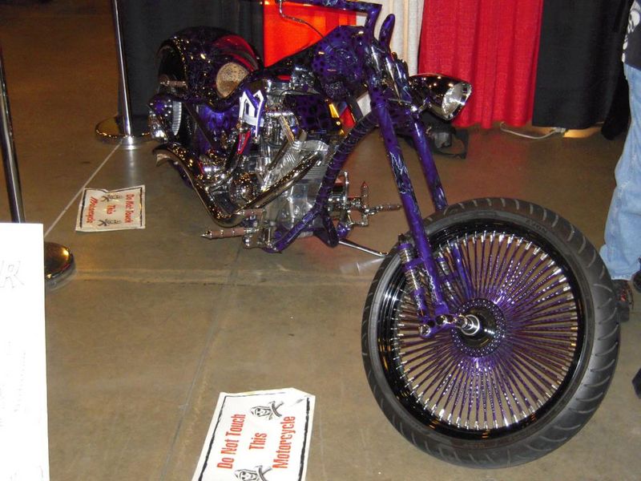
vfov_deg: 29.1
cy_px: 240
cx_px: 320
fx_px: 926
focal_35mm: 50
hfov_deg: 38.2
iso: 800
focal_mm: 8.9
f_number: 3.5
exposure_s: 1/250
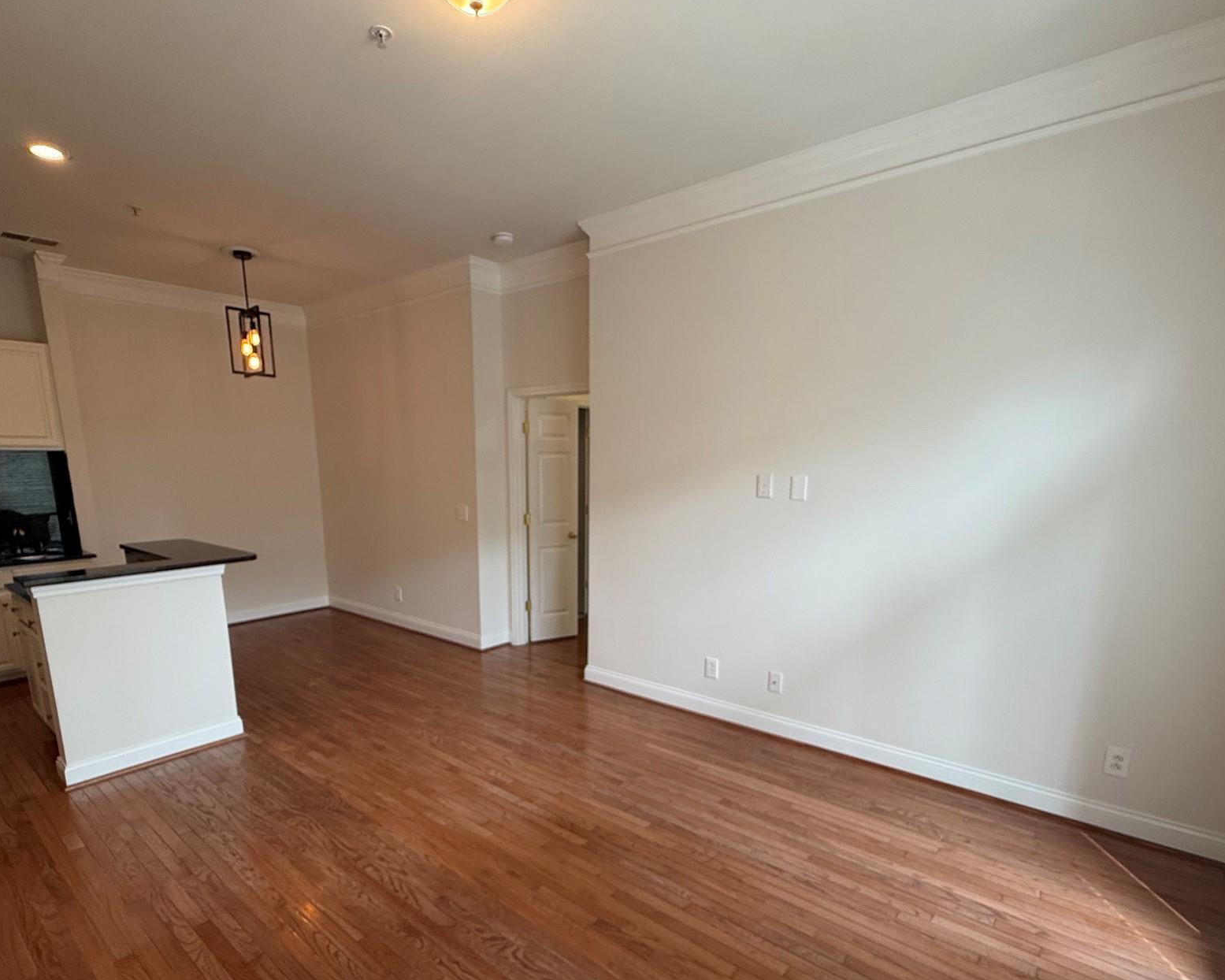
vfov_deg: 72.9
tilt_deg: -12.4
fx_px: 653
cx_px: 562
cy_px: 596
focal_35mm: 18
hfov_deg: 86.2
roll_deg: -0.2
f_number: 2.2
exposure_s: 1/120
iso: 125
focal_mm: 2.22
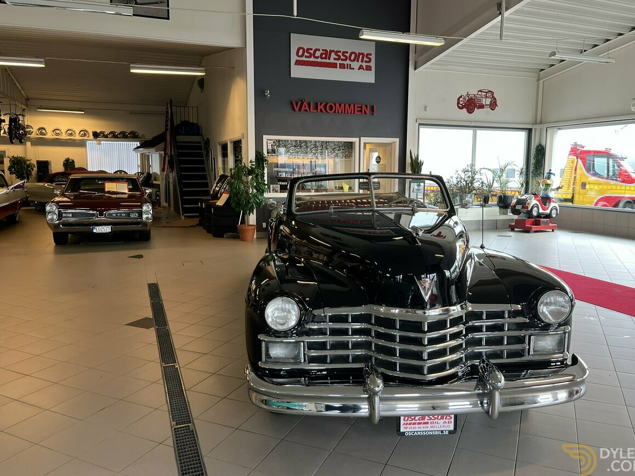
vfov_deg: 51.4
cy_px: 235
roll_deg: +0.0
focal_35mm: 27
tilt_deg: -5.8
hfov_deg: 65.3
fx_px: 495
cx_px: 320
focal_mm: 5.1
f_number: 1.6
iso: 125
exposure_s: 1/100
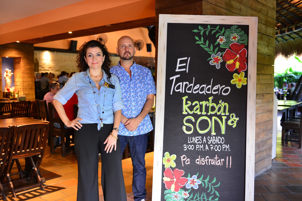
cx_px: 151
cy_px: 100
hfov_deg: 54.4
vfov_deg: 37.9
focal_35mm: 35
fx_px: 294
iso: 1250
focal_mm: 35
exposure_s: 1/20
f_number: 2.8
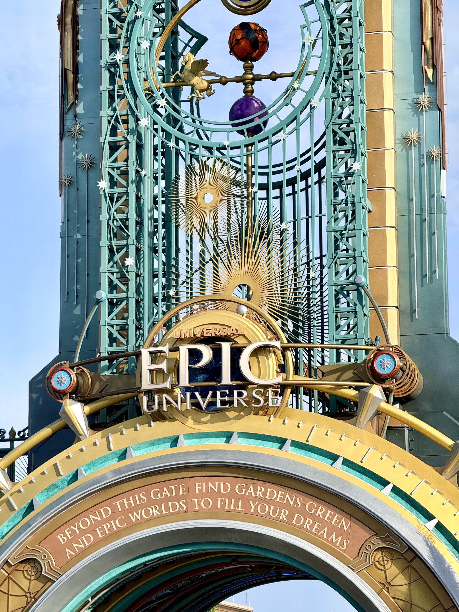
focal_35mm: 120
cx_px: 230
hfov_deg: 12.3
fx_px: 2122
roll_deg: +0.2
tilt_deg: +11.8
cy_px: 306
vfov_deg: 16.4
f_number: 2.8
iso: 64
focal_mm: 15.66
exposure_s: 1/1206
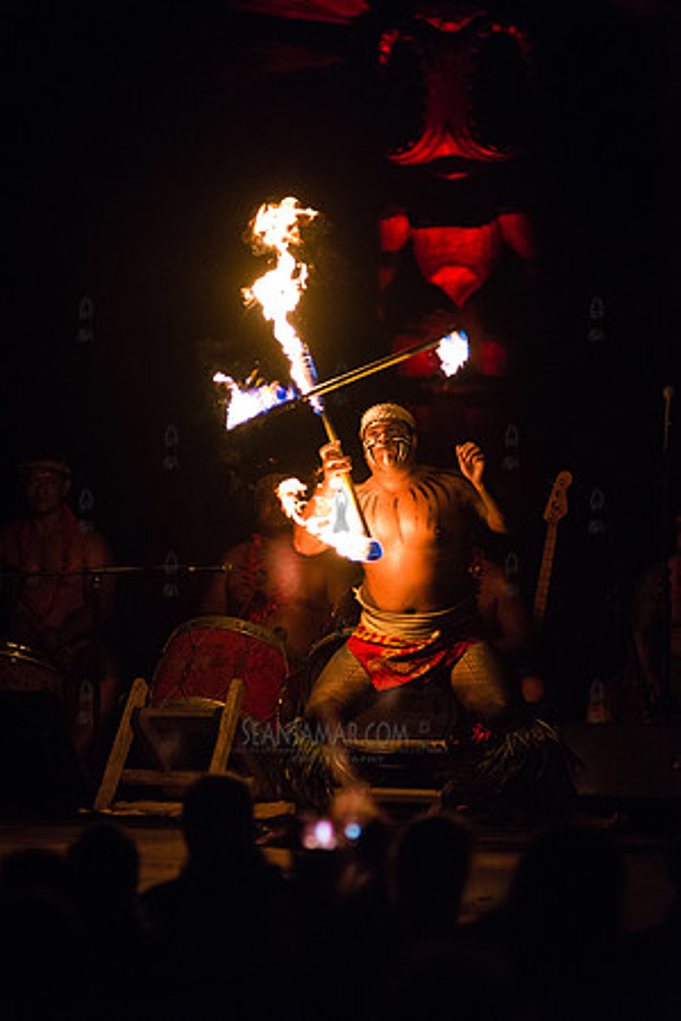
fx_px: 5675
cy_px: 510
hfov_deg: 6.9
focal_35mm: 200
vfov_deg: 10.3
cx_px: 340
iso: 4000
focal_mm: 200
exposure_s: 1/400
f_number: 2.8
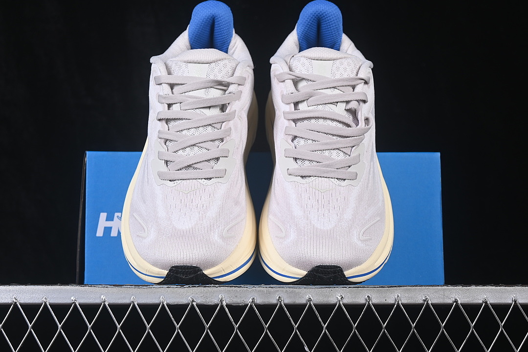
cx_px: 264
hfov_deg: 27.0
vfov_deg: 18.2
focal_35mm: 75
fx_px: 1100
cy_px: 176
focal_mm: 50
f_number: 8
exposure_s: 1/80
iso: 160
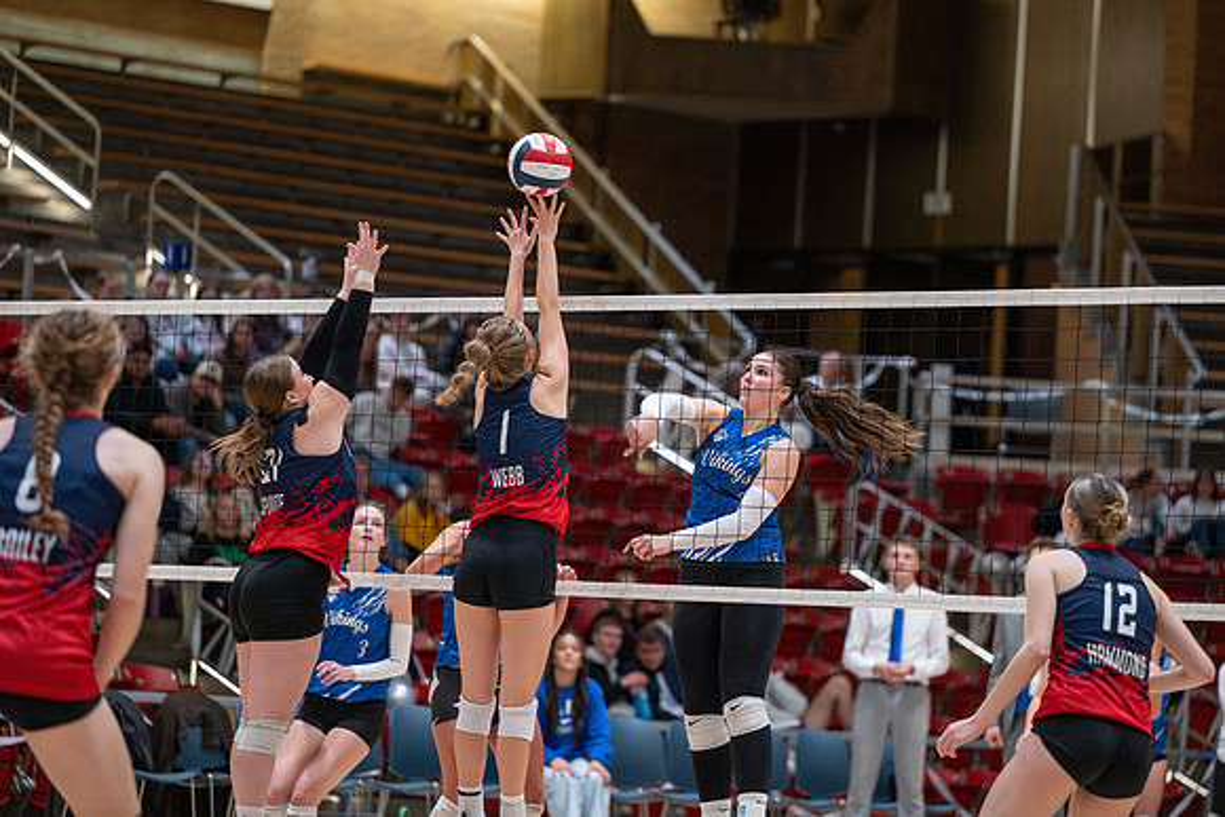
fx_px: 5291
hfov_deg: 13.2
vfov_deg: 8.8
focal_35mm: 155
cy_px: 363
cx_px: 680
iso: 8000
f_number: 2.8
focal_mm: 140
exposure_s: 1/640
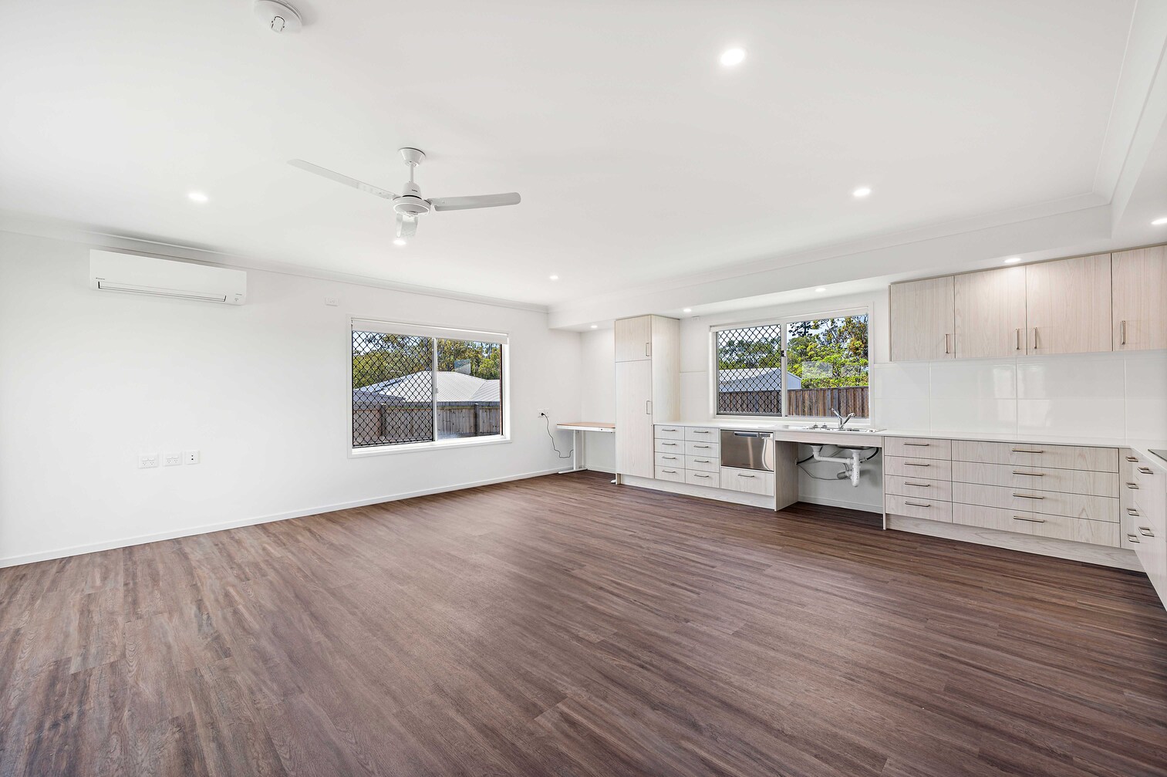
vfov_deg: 81.1
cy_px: 388
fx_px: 454
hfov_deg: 104.3
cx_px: 584
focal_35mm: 14
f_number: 8
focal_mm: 14
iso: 250
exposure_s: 1/30
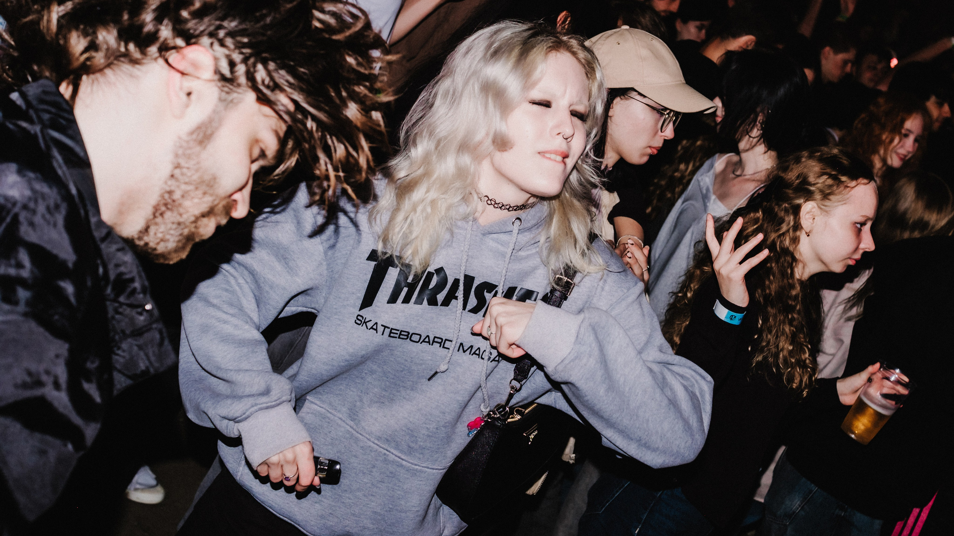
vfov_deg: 25.6
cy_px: 210
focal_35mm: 46
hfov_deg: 44.0
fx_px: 1176
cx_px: 557
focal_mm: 25
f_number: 3.2
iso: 800
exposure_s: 1/160
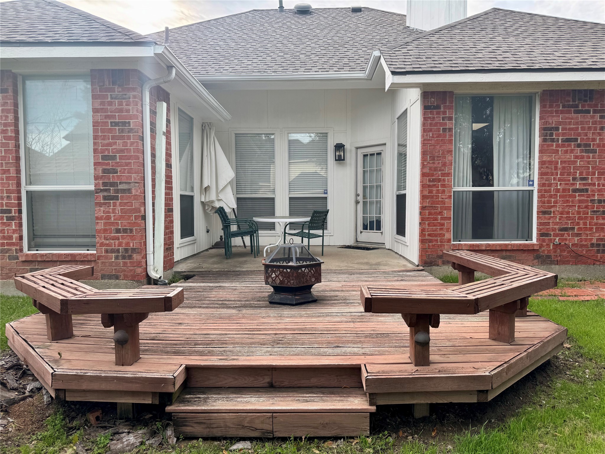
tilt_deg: -3.8
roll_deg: -0.6
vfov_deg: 56.8
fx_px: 419
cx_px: 302
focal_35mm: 24
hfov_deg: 71.6
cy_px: 227
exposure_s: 1/853
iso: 80
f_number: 1.78
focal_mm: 6.76
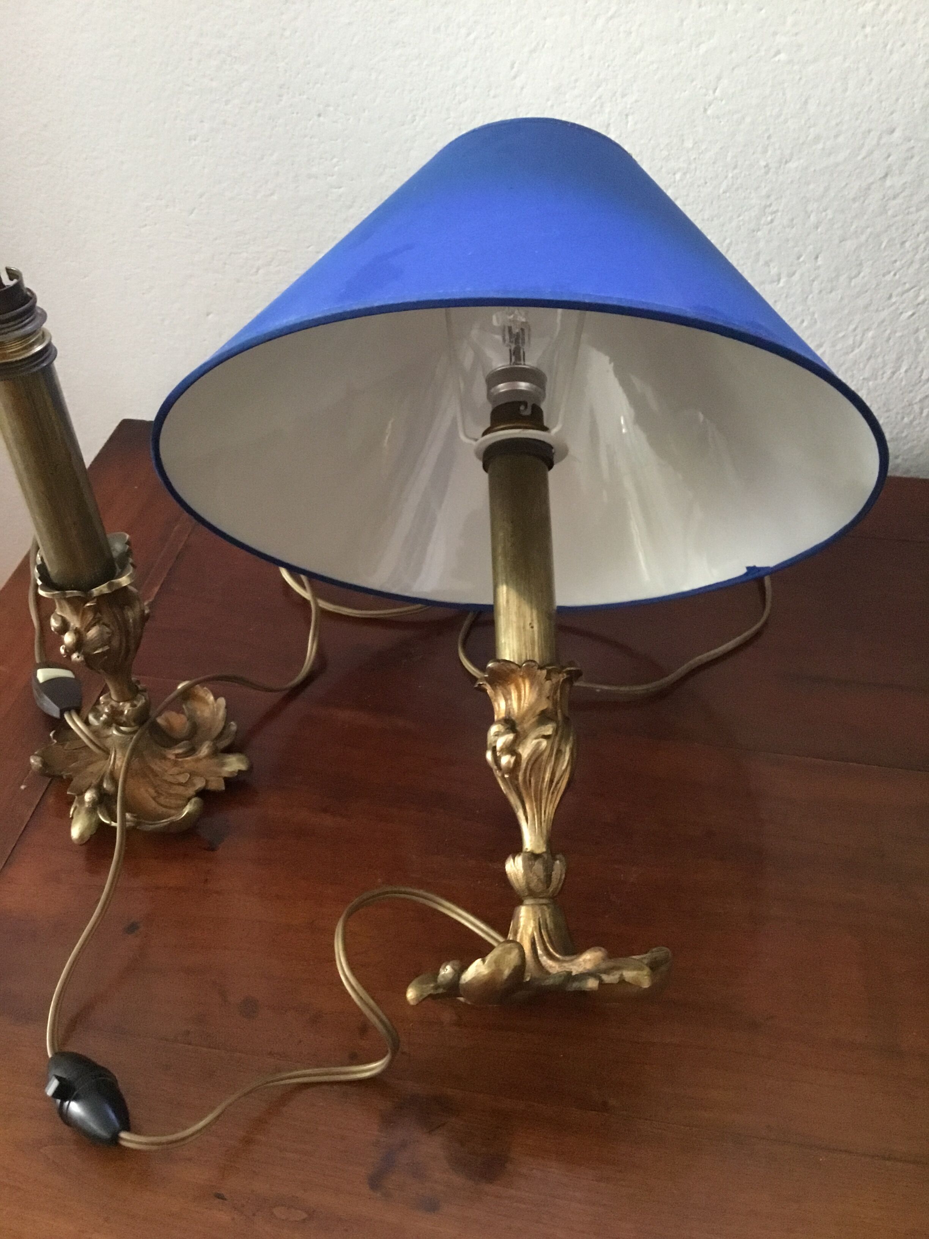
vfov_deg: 58.4
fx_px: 1109
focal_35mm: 31
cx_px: 464
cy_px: 620
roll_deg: +2.6
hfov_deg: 45.4
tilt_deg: -41.5
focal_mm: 3.3
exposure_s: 1/17
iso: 320
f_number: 2.4
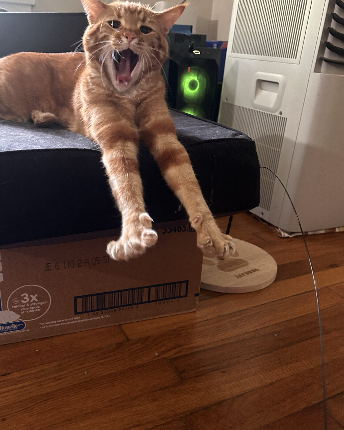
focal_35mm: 32
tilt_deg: -23.0
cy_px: 219
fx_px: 407
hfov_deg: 45.7
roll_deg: -3.0
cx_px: 154
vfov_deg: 55.7
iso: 640
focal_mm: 5.7
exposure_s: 1/31
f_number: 1.5
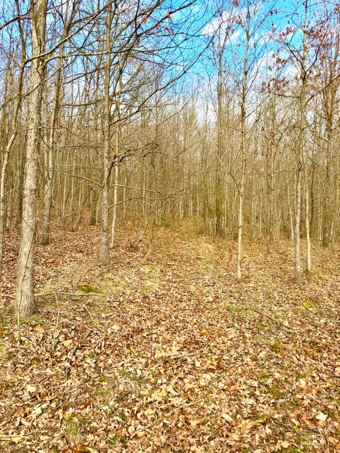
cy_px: 226
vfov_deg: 71.6
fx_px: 314
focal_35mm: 24
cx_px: 170
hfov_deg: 56.8
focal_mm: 6.76
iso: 80
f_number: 1.78
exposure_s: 1/1522
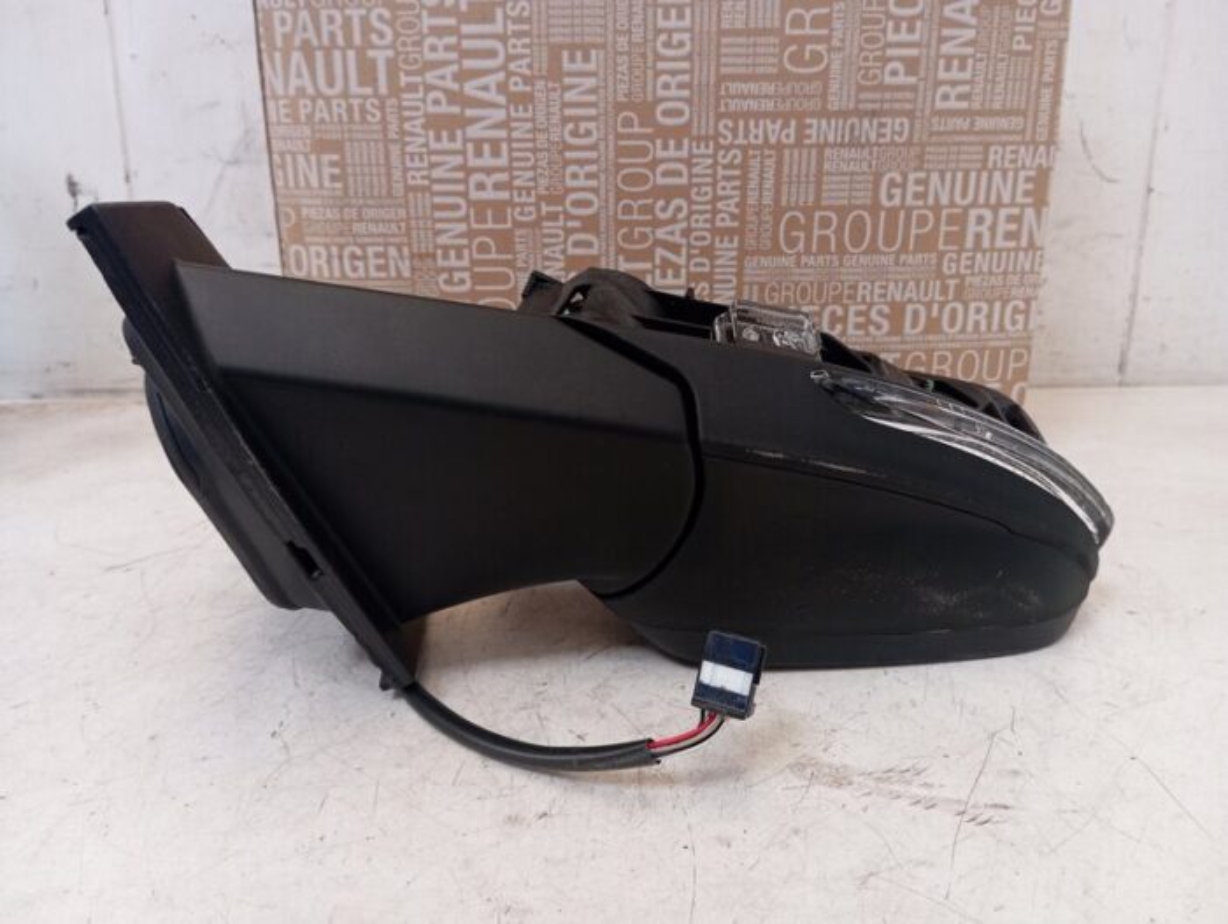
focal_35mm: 28
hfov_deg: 63.4
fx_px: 995
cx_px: 614
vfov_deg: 49.9
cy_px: 462
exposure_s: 1/33.3
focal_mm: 4.22
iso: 287
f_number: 1.8
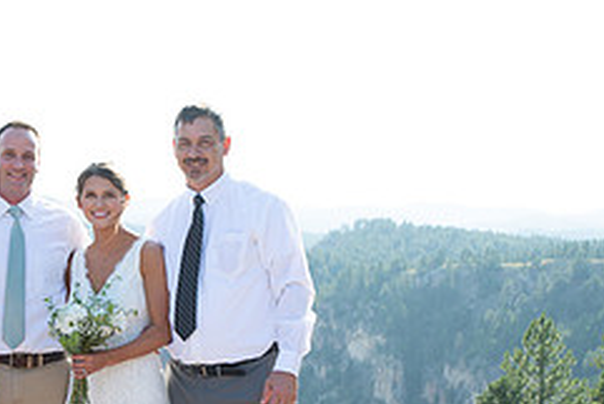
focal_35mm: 77
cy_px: 292
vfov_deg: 17.7
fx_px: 1293
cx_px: 110
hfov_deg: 25.8
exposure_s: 1/400
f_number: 3.5
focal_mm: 32
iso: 125
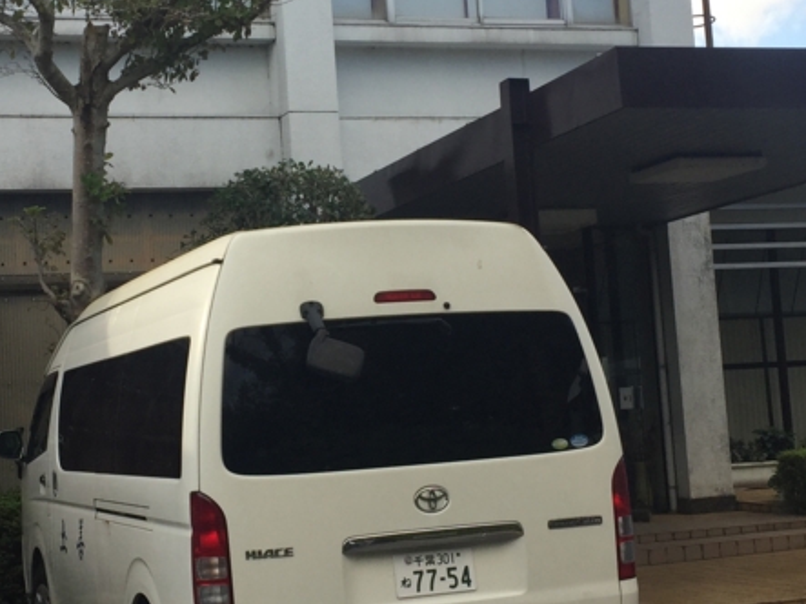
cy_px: 273
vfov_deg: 21.9
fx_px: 1560
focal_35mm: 67
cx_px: 327
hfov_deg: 28.9
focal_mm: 4.15
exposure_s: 1/694
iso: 32
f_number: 2.2
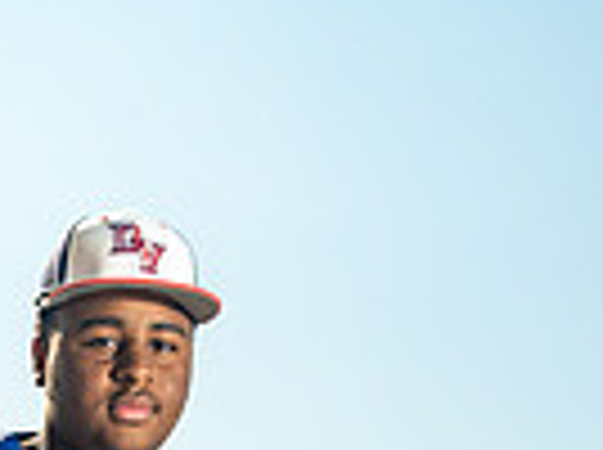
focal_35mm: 97
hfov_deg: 19.9
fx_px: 1687
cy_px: 986
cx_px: 72
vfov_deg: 12.7
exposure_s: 1/200
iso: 500
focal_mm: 30
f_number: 5
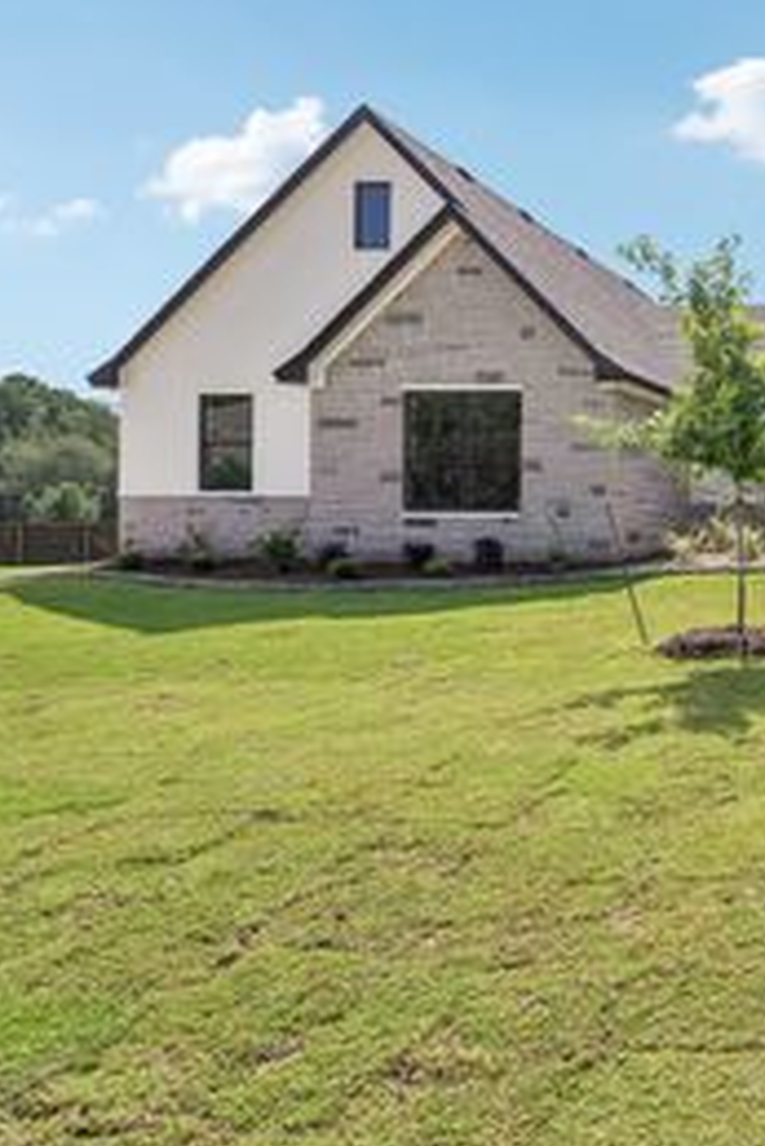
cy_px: 511
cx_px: 986
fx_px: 859
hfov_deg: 34.5
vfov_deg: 67.2
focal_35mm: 27
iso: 400
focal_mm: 14
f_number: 8
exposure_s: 1/1250
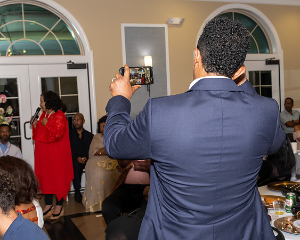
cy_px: 112
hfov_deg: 39.4
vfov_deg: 32.1
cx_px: 180
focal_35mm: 47
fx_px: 416
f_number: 7.1
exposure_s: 1/250
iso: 1250
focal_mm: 26
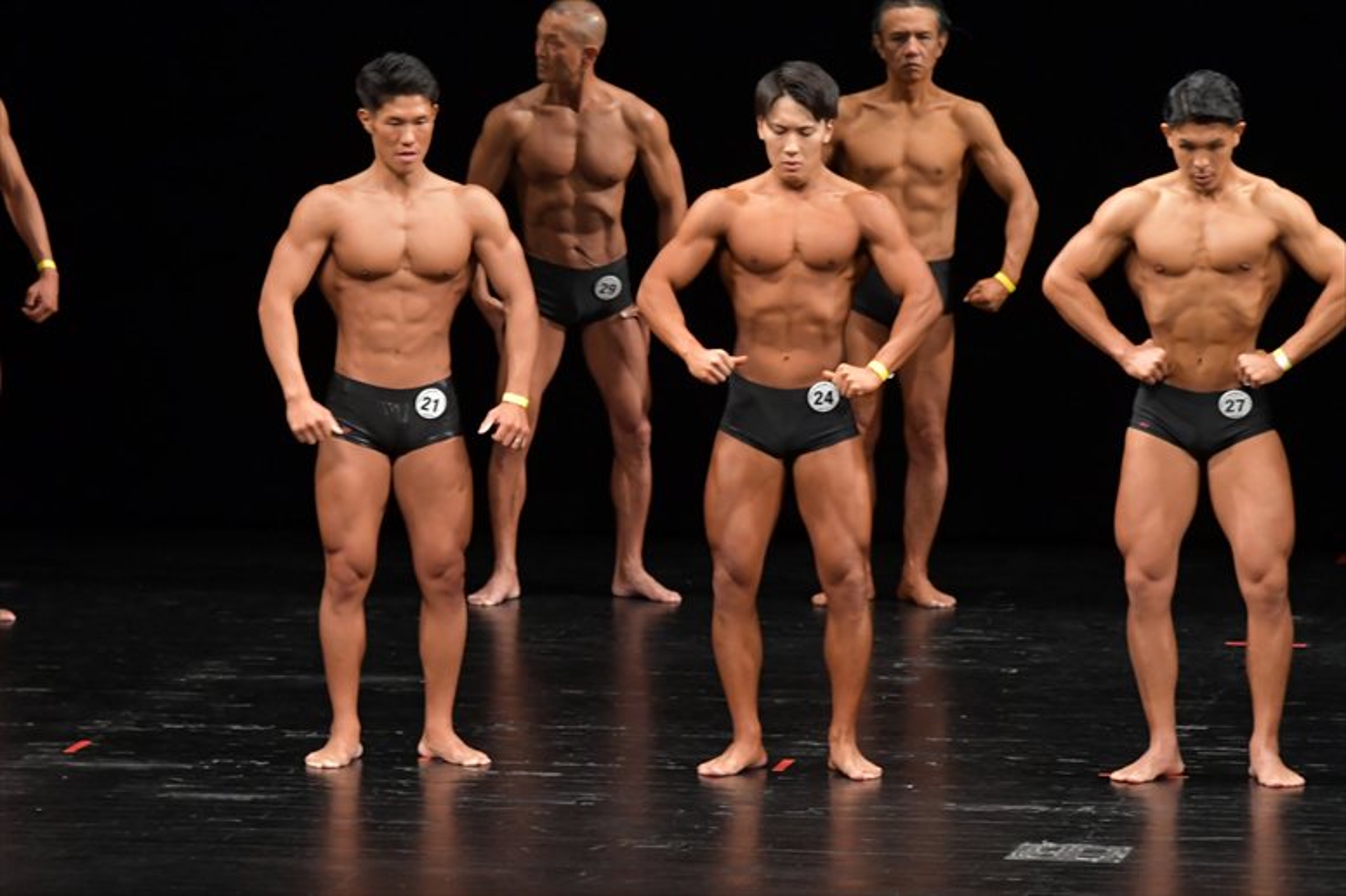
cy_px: 448
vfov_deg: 5.4
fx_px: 9530
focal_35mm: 255
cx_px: 673
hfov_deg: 8.1
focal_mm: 170
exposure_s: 1/400
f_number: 5.6
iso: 3200
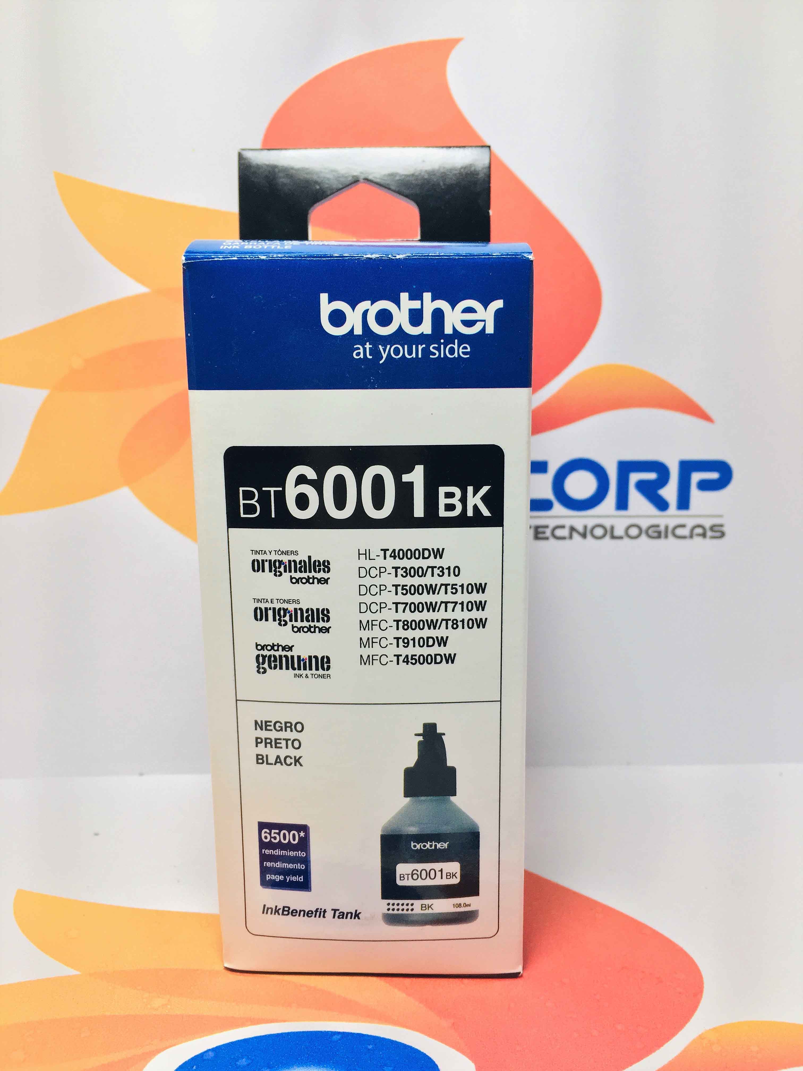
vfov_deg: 61.7
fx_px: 897
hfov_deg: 48.2
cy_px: 536
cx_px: 402
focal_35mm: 29
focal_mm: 4.15
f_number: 2.2
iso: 40
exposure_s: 1/120
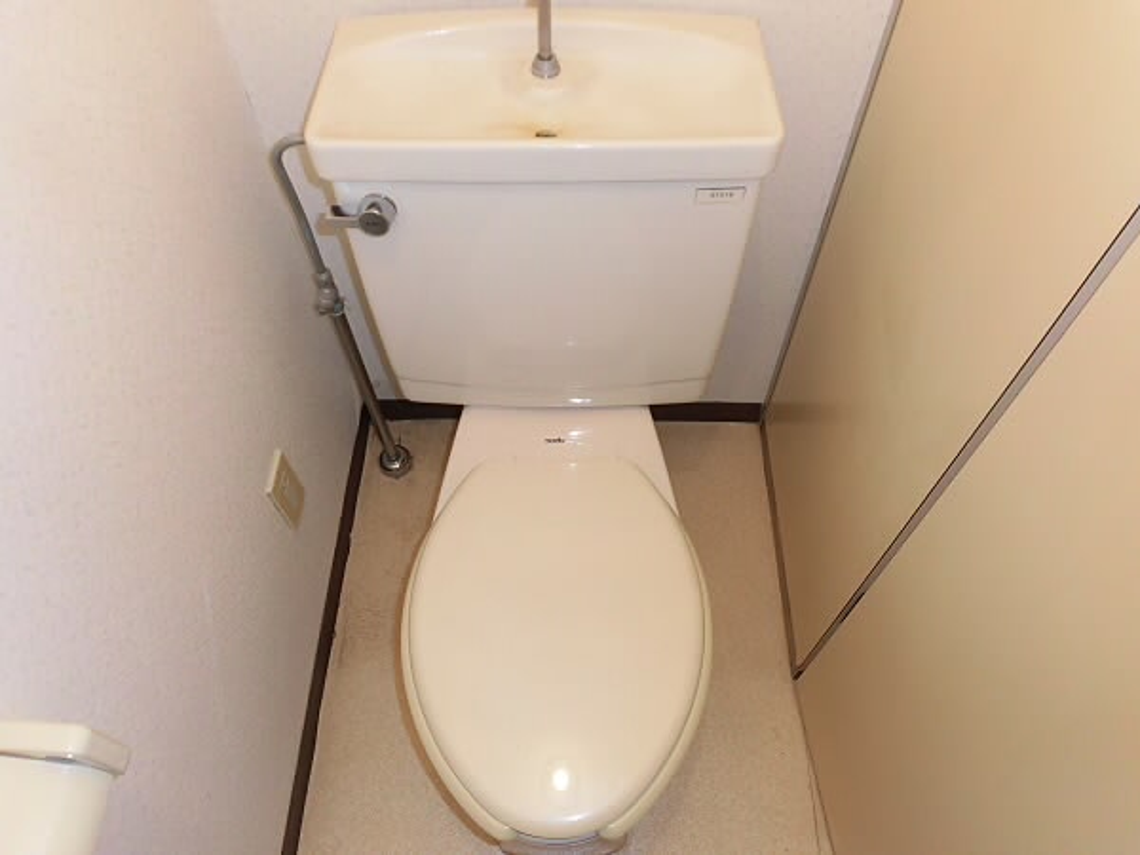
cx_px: 570
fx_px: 790
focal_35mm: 24
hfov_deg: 71.6
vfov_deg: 56.8
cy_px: 428
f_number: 3.1
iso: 100
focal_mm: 4.3
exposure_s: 1/50
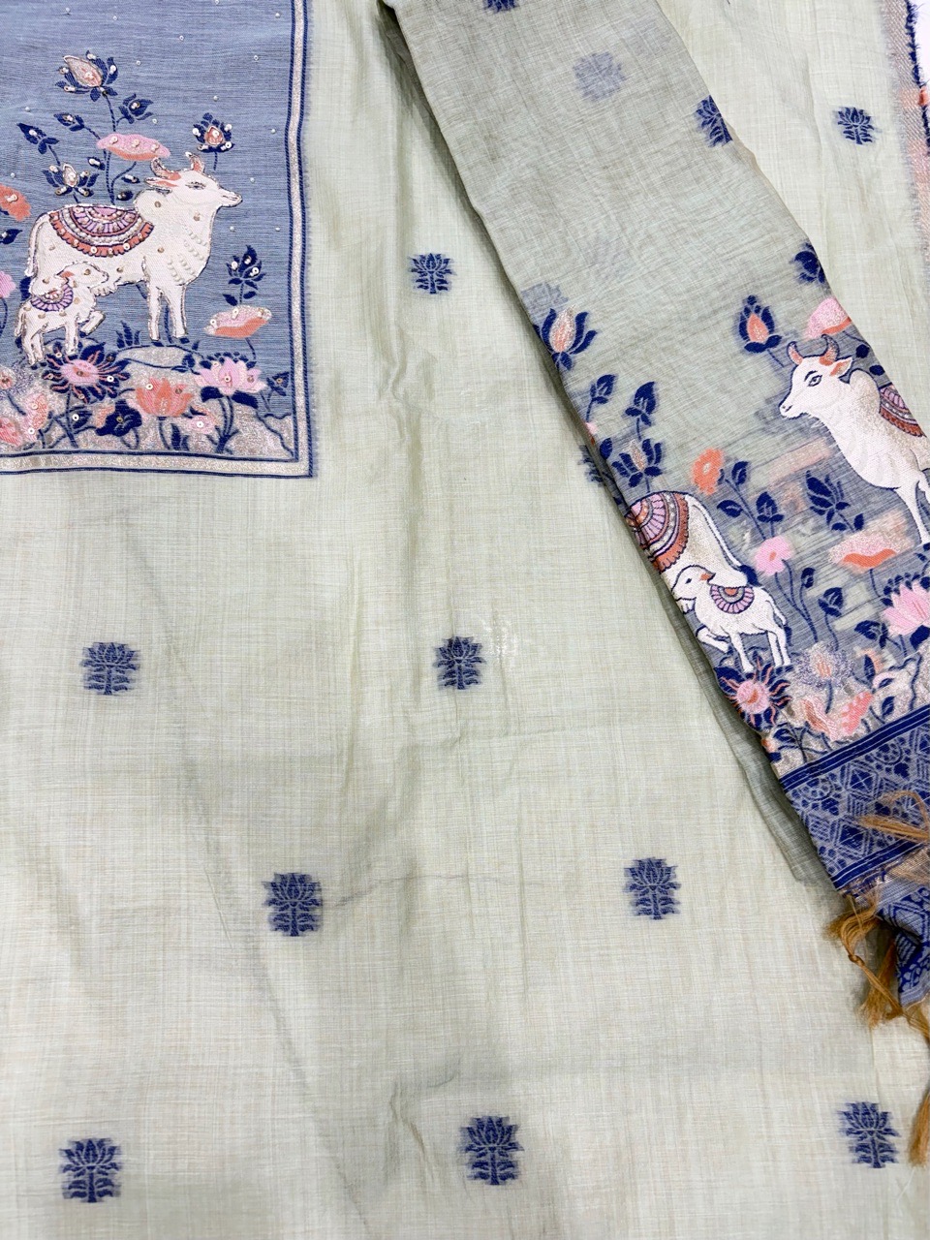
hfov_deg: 53.1
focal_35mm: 26
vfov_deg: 67.3
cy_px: 620
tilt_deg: -74.1
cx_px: 465
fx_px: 931
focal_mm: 5.96
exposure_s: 1/100
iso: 50
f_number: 1.6
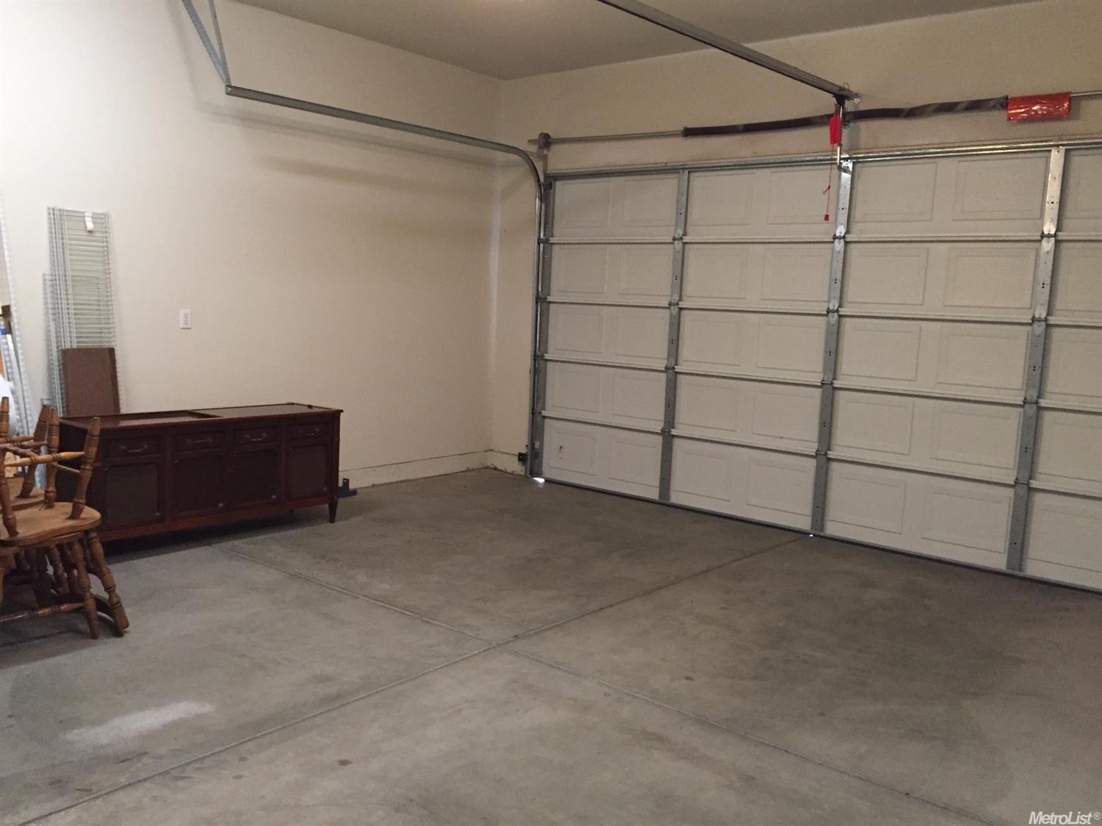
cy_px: 413
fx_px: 923
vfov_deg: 48.2
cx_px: 551
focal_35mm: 29
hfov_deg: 61.7
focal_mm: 4.15
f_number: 2.2
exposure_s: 1/30
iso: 250
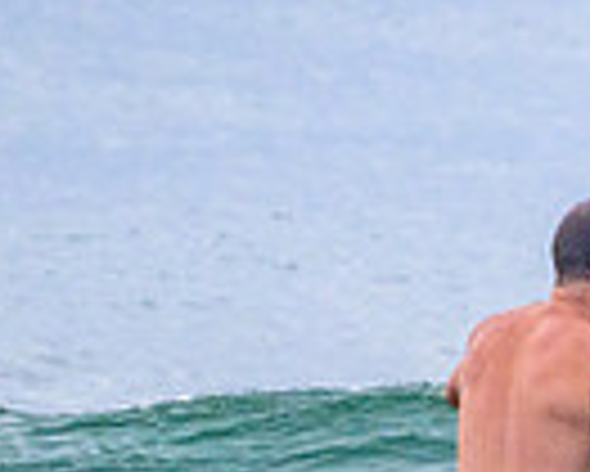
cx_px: 919
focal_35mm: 3316
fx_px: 57946
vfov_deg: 0.5
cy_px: 600
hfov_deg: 0.6
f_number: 11
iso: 3600
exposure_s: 1/2000
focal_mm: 800
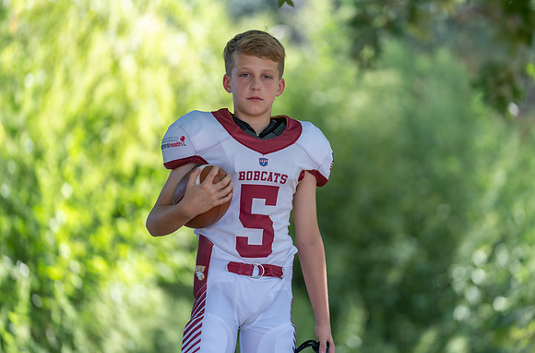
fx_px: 2737
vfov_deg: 7.4
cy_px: 161
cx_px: 290
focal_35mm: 185
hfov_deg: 11.2
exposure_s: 1/320
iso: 160
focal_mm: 170
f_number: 2.8
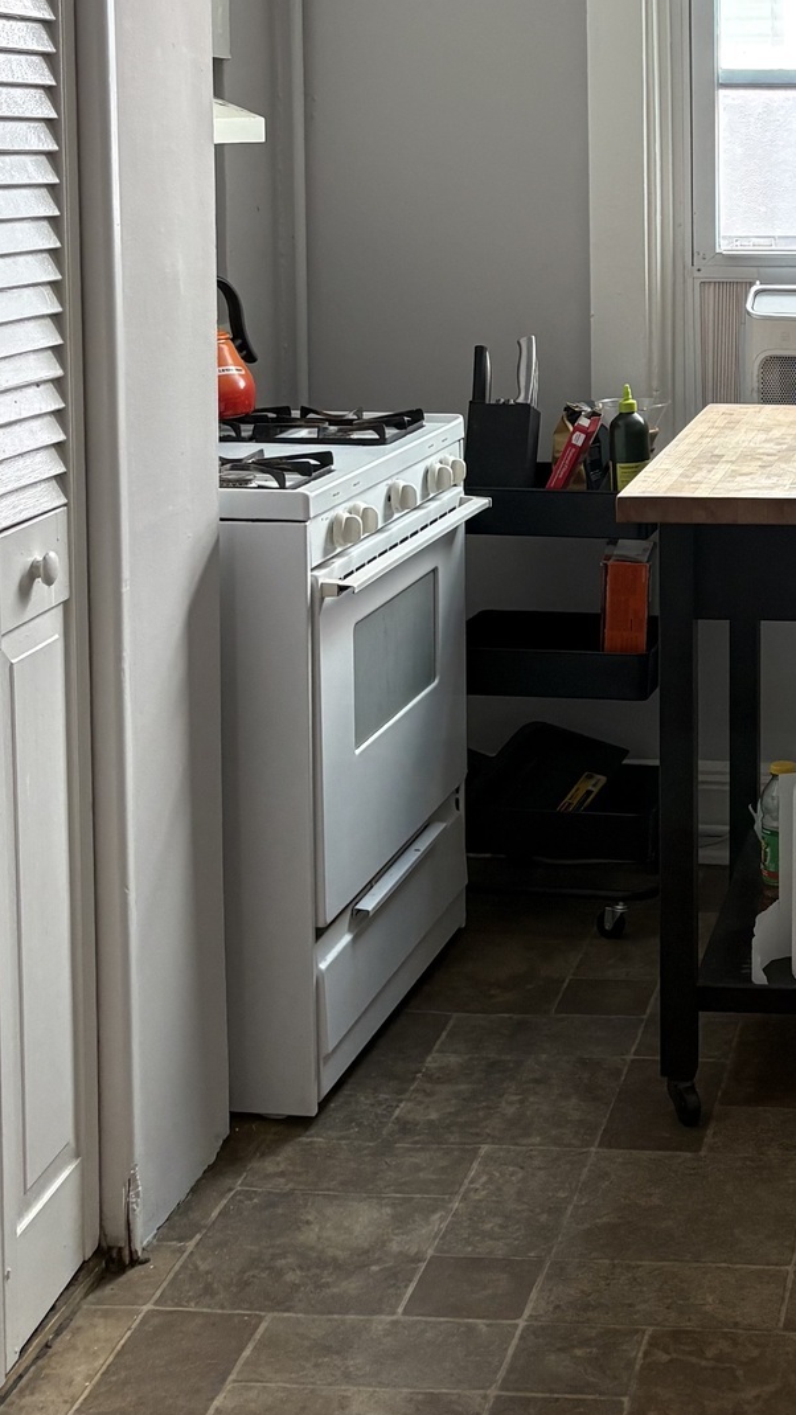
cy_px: 290
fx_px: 2289
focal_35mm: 61
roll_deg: +0.1
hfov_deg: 19.0
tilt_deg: -3.4
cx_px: 842
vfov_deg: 33.4
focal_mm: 5.96
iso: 125
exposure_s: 1/63
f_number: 1.6
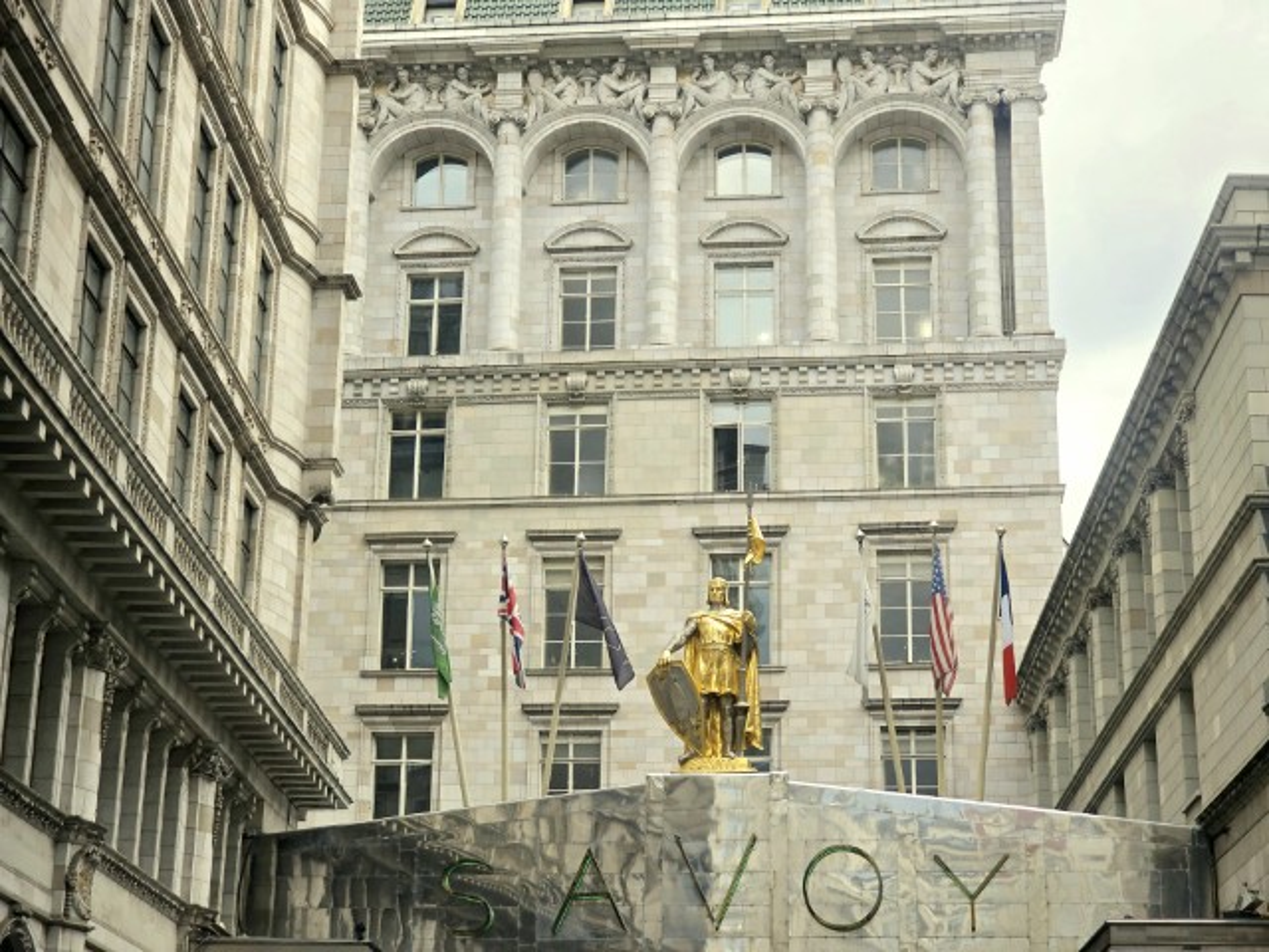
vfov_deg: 21.3
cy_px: 476
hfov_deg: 28.2
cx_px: 634
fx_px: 2529
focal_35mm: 69
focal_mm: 7.9
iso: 50
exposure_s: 1/833
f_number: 2.4
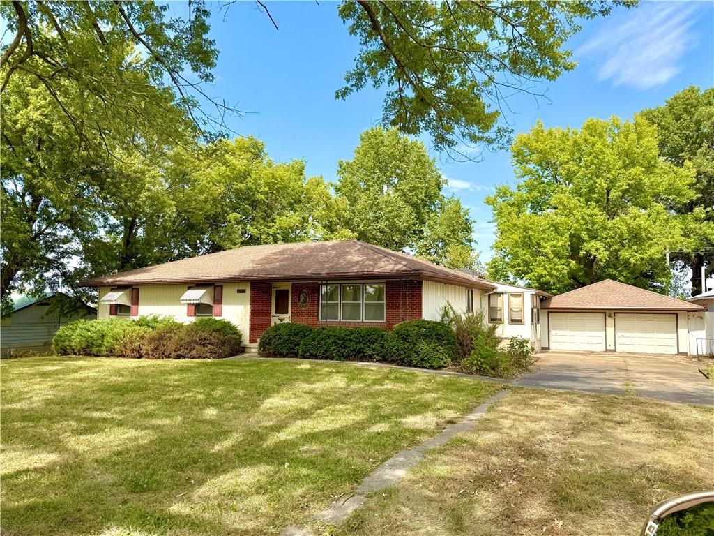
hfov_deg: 71.6
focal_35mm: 24
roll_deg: -0.1
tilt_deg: +5.0
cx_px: 357
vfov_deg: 56.8
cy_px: 268
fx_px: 495
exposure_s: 1/2169
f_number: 1.78
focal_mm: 6.76
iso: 80
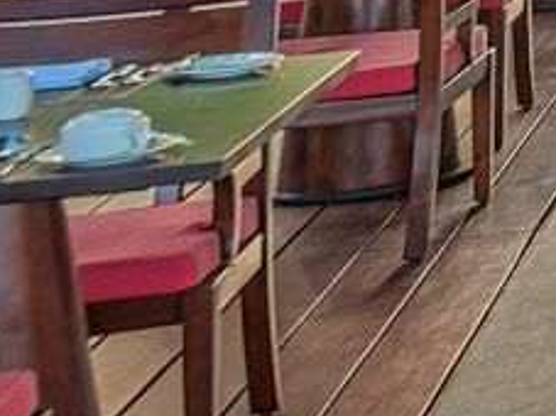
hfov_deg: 7.4
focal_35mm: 127
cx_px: 2440
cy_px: -429
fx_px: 2039
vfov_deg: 10.6
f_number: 5.6
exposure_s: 1/80
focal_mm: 15
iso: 800
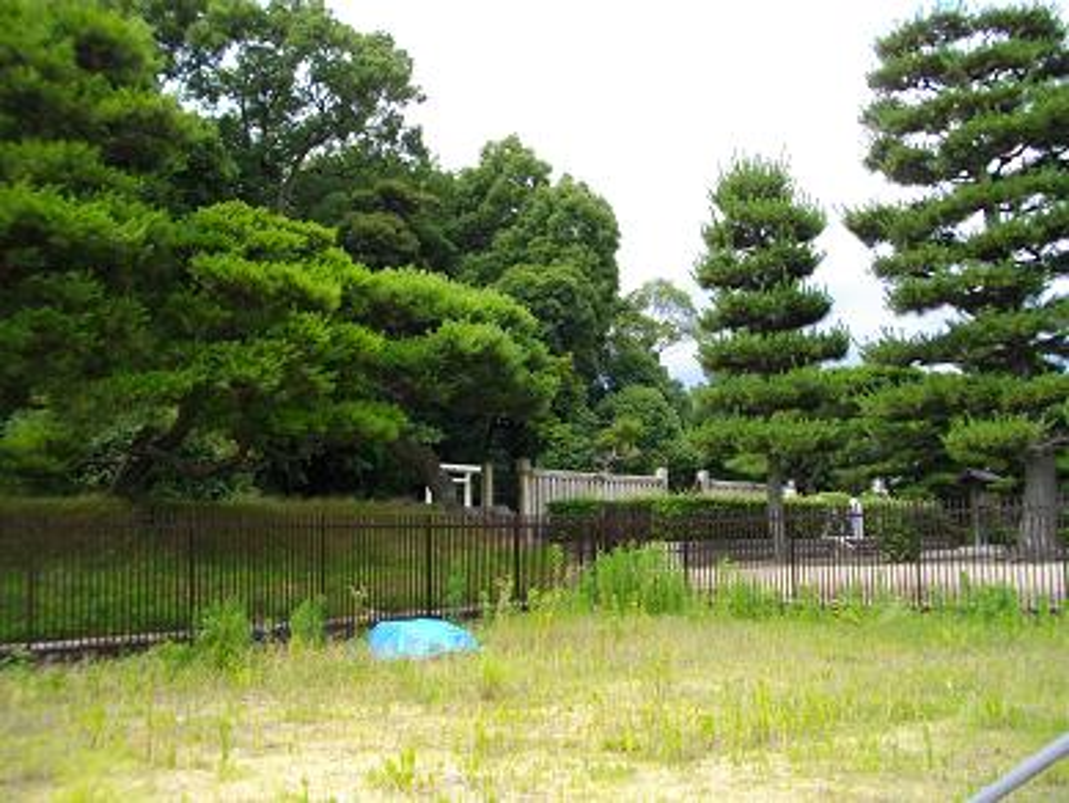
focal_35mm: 32
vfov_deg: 44.2
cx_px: 534
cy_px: 402
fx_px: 989
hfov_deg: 56.8
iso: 100
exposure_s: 1/500
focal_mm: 5.7
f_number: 2.9
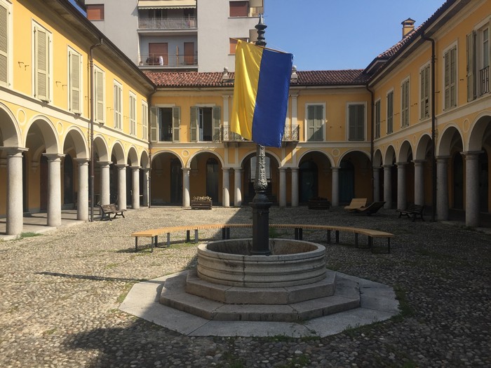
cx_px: 246
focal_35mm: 29
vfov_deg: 48.2
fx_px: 411
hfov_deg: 61.7
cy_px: 184
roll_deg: -0.5
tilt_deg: +0.1
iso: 32
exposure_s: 1/1647
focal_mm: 4.15
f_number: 2.2
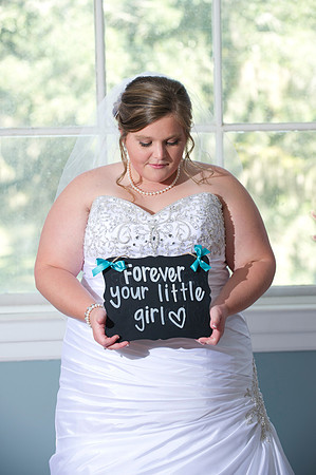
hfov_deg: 12.4
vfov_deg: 18.6
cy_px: 238
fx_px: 1452
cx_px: 158
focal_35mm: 110
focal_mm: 110
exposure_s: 1/100
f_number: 4.5
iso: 640
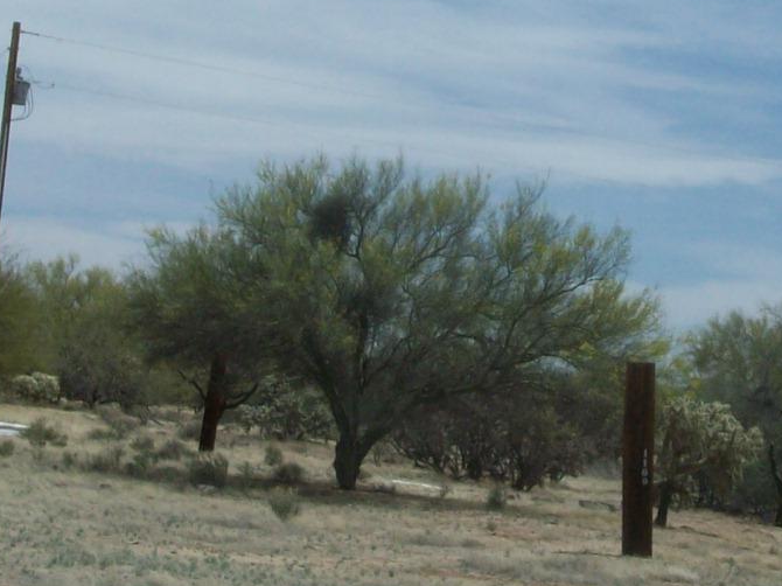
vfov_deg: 13.8
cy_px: -112
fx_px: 2349
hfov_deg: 18.7
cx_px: 626
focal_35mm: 104
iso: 64
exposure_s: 1/844
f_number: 5.5
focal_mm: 5.7
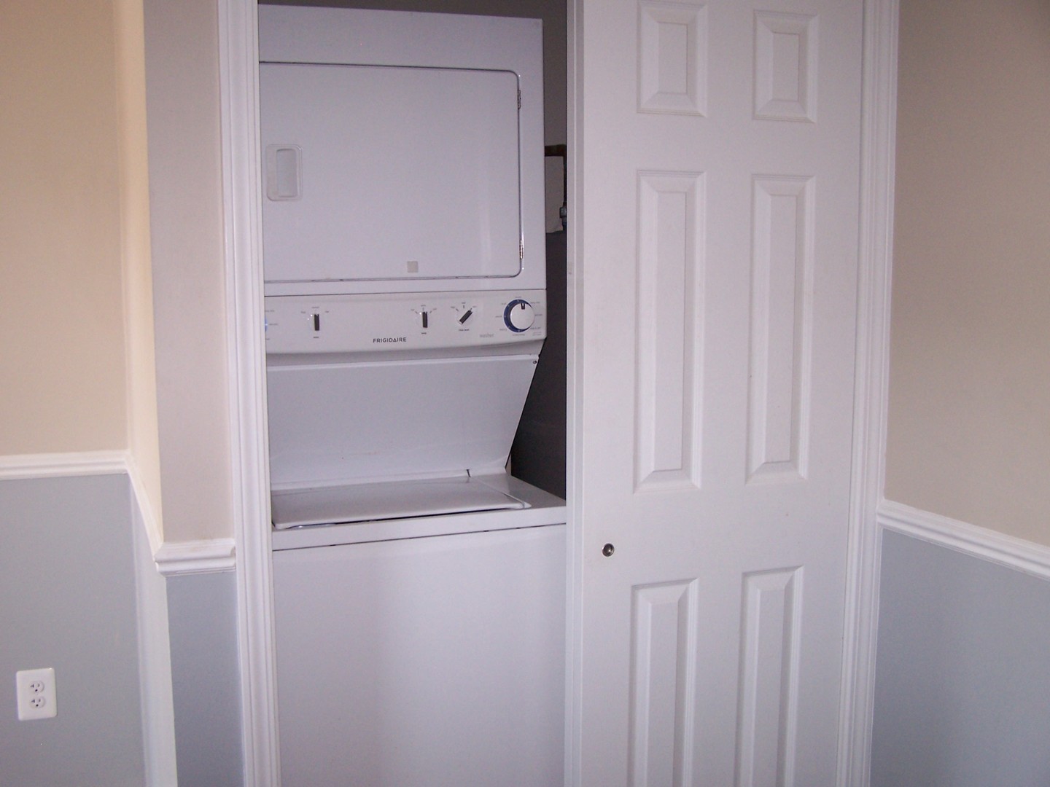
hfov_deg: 49.0
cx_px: 525
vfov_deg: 37.7
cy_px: 394
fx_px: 1153
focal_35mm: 38
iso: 140
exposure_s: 1/60
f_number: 2.8
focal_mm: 6.3
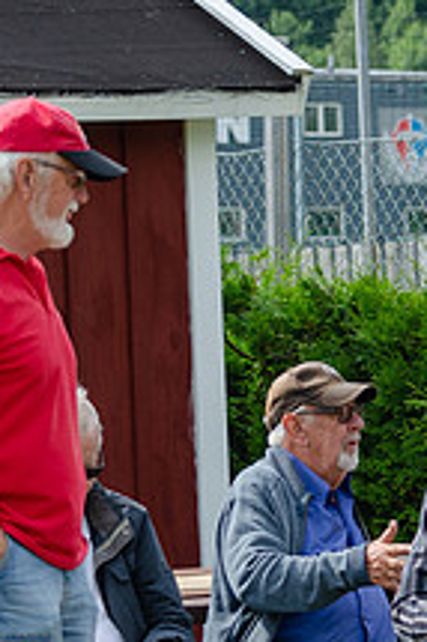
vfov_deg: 6.8
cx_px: 451
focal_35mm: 305
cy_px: 466
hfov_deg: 4.5
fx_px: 5435
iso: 125
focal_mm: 70
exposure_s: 1/800
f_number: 4.5
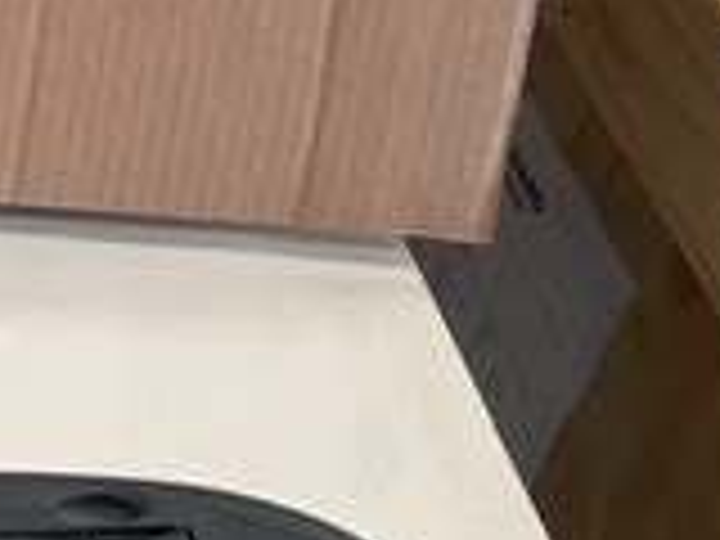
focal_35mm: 116
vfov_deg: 12.7
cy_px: 423
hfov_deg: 14.8
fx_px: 2413
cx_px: -580
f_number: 1.8
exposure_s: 1/120
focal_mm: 3
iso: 64
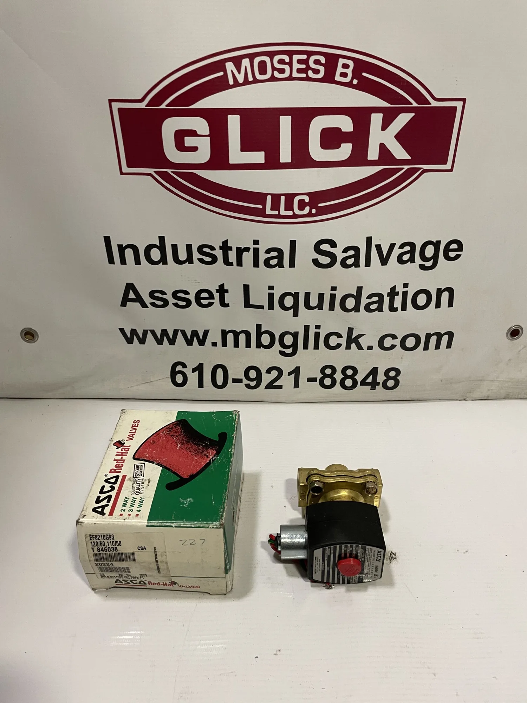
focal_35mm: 26
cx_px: 264
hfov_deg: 53.1
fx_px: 528
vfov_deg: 67.3
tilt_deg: -32.6
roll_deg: +0.6
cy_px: 352
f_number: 1.6
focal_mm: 4.2
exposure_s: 1/60
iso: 125
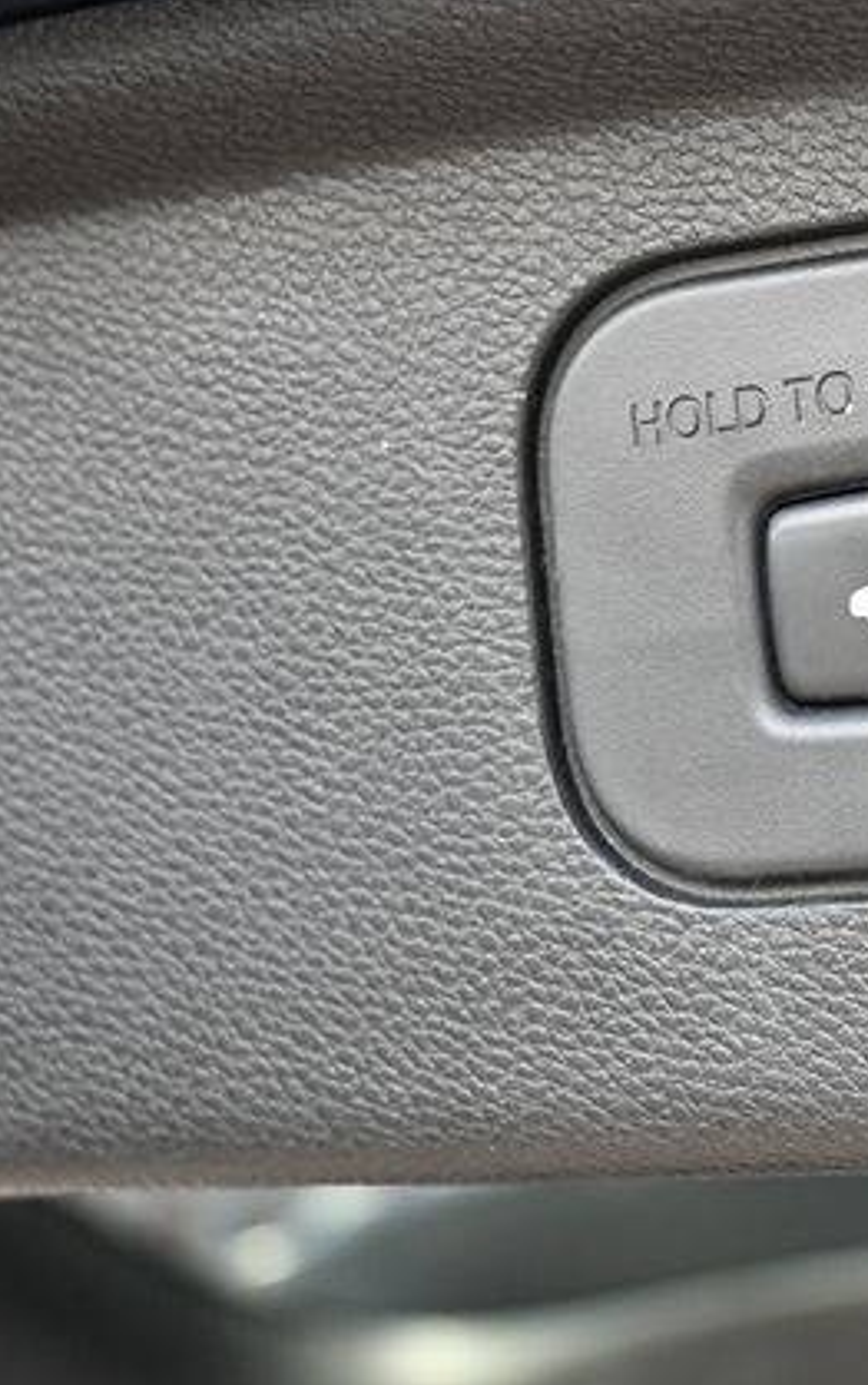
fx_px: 2560
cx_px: 914
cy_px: 689
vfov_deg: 30.3
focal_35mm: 68
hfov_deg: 18.6
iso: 500
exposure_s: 1/125
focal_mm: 29
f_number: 4.8
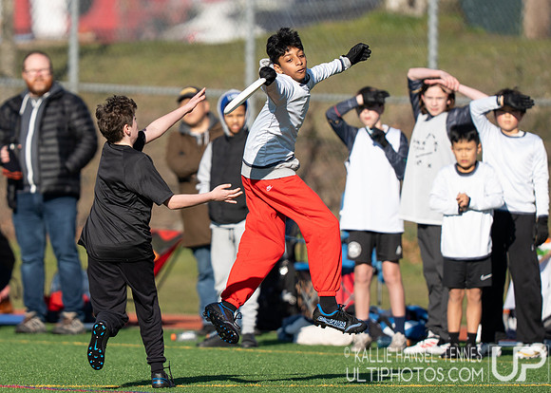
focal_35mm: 770
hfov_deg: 2.6
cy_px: 177
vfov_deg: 1.9
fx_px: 12053
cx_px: 172
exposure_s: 1/2000
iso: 100
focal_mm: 400
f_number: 2.8
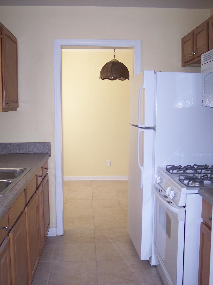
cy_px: 142
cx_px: 106
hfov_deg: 37.7
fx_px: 312
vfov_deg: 49.0
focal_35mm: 38
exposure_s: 1/30
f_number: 2.8
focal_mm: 8
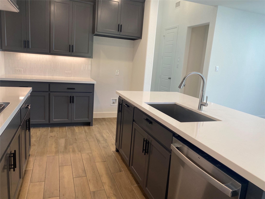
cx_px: 132
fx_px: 199
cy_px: 100
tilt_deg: -10.7
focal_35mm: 26
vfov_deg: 53.1
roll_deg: -3.3
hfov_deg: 67.3
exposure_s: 1/120
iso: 80
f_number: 1.8
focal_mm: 4.25
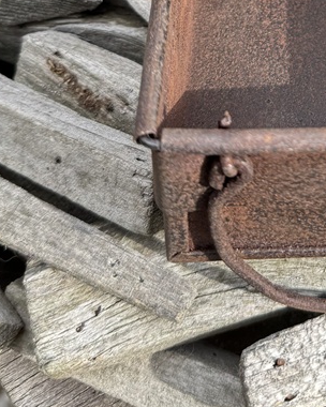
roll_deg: +0.7
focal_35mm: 74
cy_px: -106
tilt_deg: -41.0
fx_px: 892
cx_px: 365
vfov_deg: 23.1
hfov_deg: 19.7
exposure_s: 1/1193
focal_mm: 6.76
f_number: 1.78
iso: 80
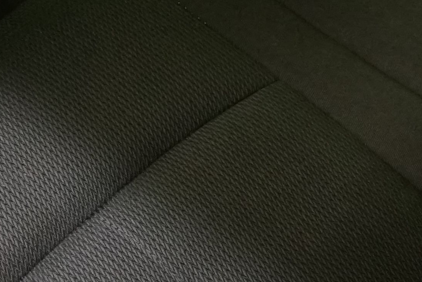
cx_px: 133
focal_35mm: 158
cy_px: -38
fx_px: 1852
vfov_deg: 8.6
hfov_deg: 13.0
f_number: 5
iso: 2500
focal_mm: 29
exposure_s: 1/15
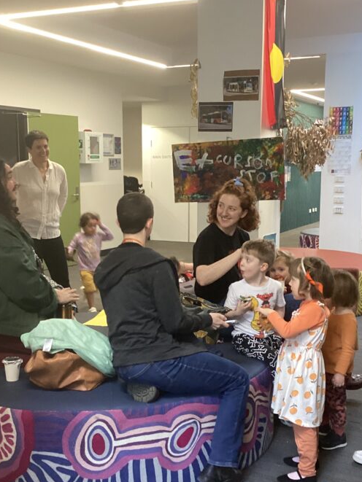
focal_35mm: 48
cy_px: 263
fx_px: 669
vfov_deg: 39.6
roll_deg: -0.7
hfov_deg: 30.2
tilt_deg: -8.6
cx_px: 202
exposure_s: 1/50
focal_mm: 3.3
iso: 250
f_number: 2.4
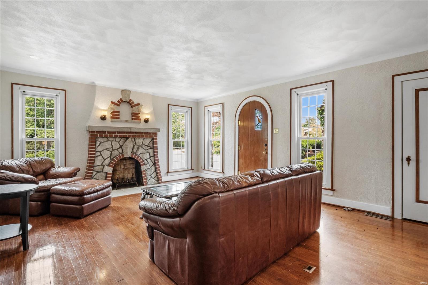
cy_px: 142
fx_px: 214
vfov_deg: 67.4
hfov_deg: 90.0
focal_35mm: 18
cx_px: 214
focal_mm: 9
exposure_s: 1/5
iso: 400
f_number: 10
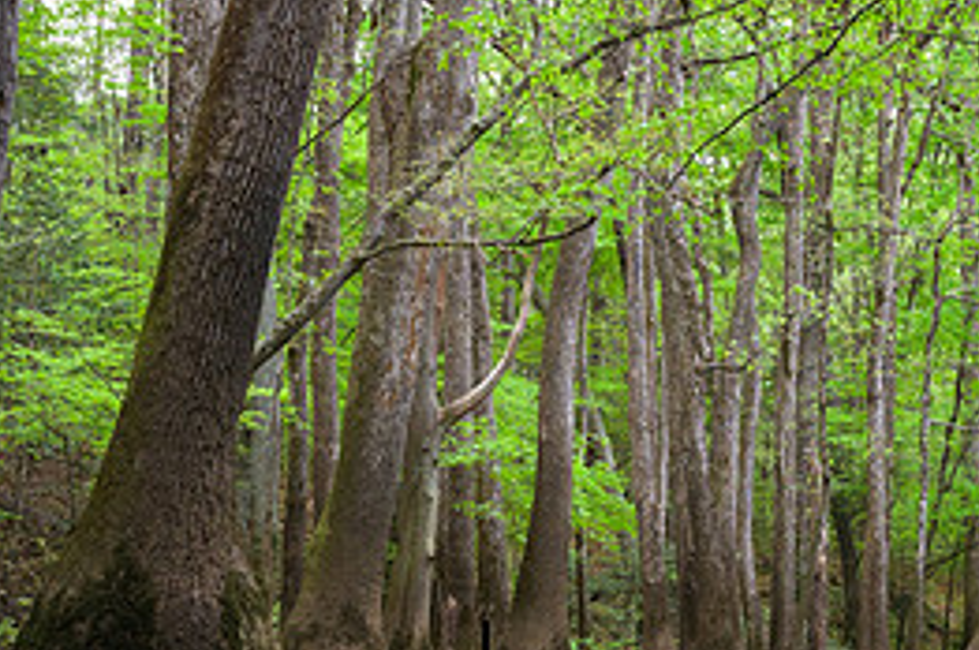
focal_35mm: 84
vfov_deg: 16.2
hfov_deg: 23.9
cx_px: 745
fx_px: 2281
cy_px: 386
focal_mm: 37
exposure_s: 1/200
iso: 1600
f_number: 10
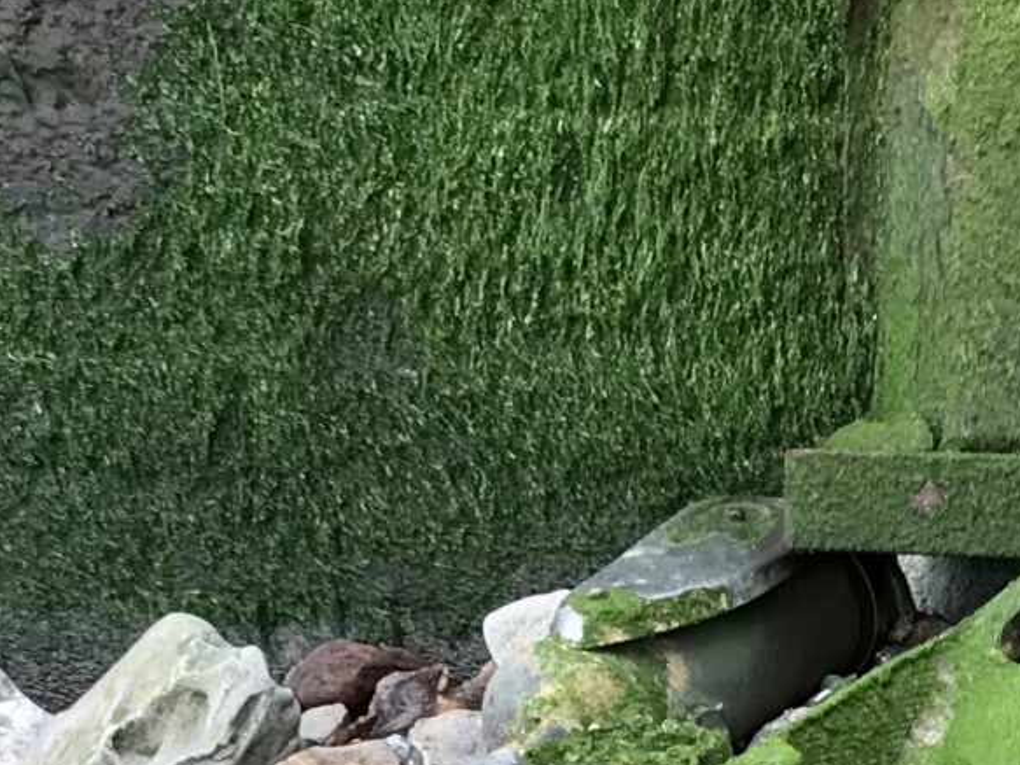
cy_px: 1588
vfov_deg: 10.9
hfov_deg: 15.4
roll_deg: +0.1
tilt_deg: -24.0
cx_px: 1226
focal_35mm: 123
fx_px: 3624
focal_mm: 3.99
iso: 20
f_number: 1.8
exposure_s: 1/109
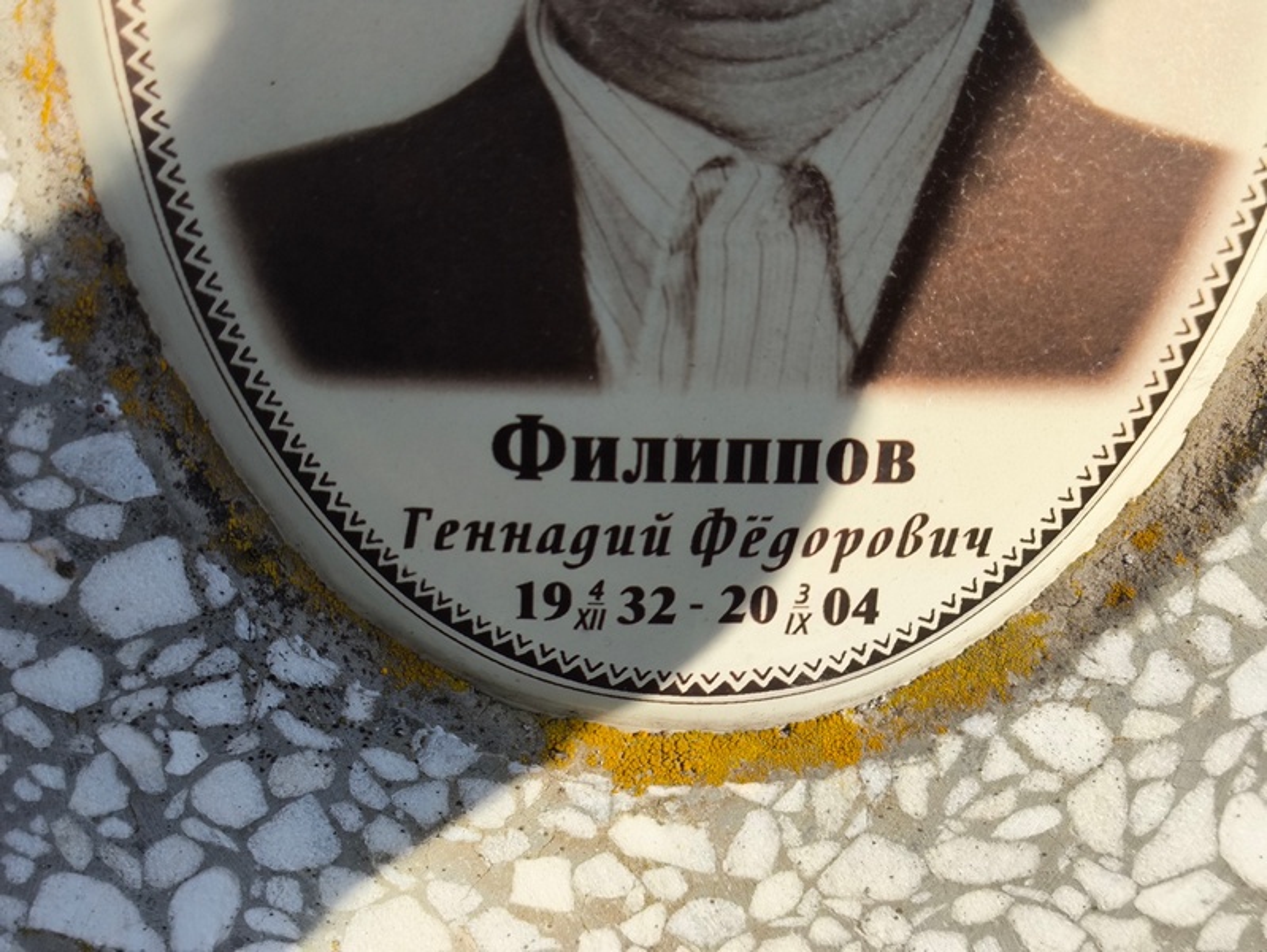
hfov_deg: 38.2
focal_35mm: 50
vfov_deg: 29.1
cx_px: 634
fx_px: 1831
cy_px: 476
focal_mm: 4.71
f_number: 1.7
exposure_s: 1/1081
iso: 50
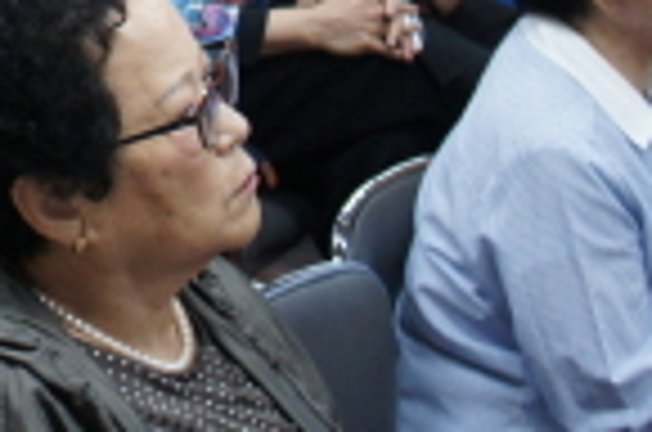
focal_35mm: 141
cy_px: -266
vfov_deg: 9.4
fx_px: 2548
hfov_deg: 13.7
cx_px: -324
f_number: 4
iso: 500
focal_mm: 22
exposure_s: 1/40
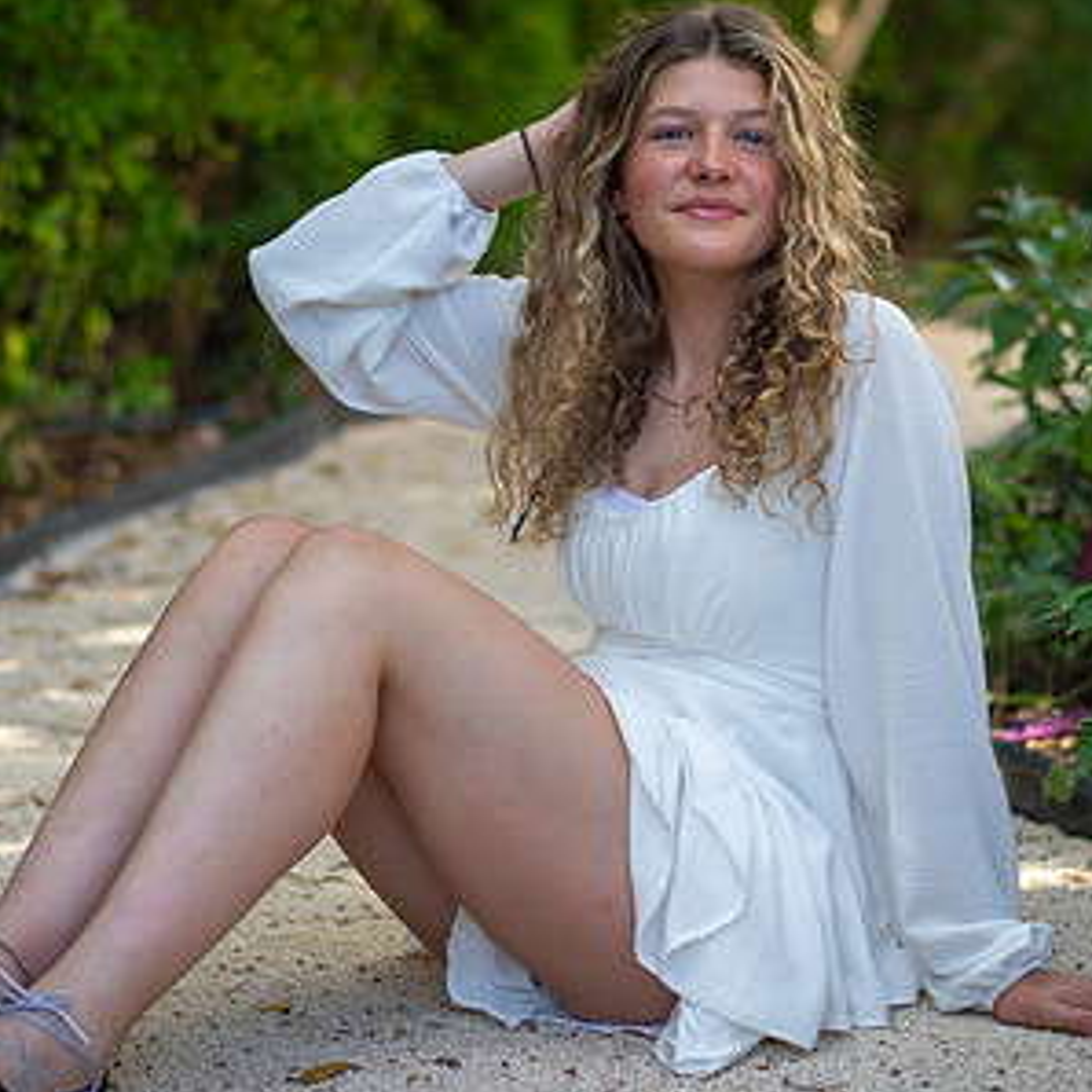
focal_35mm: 96
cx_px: 590
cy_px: 546
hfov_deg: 18.1
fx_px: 3426
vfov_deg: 18.1
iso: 400
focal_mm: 58
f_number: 2.2
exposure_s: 1/640
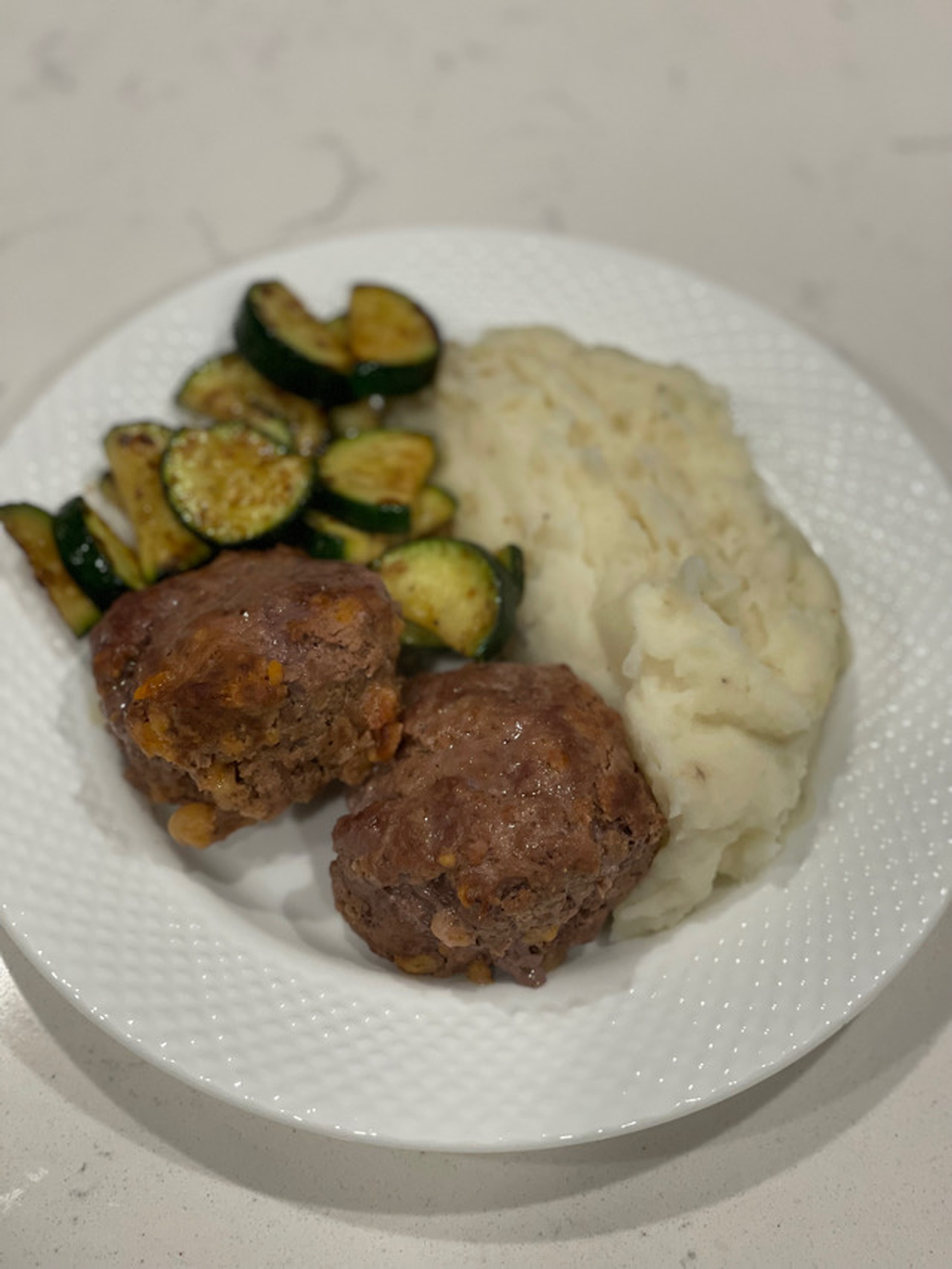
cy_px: 634
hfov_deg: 22.9
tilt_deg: -58.5
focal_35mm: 64
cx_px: 476
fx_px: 2346
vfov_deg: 30.3
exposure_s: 1/60
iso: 125
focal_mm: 7.5
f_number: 2.2
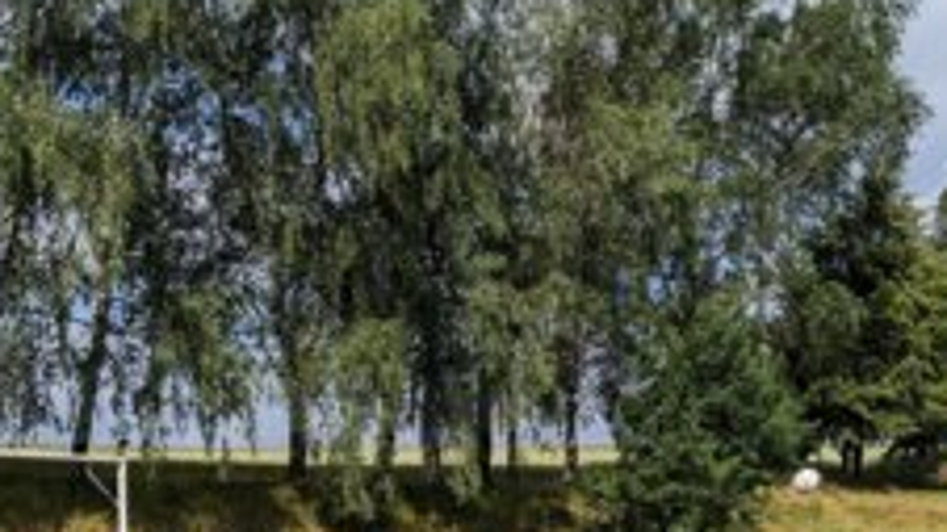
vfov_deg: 21.6
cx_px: 302
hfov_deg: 39.3
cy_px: 616
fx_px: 1305
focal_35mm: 52
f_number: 1.73
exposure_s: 1/5848
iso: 64
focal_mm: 4.38
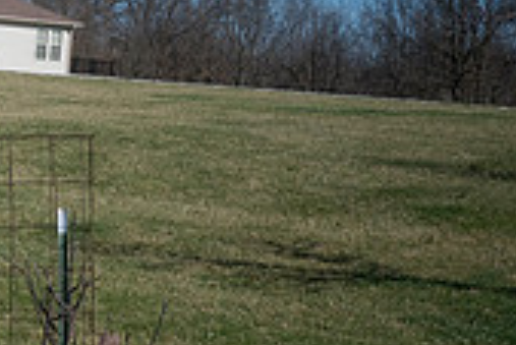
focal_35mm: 108
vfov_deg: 12.7
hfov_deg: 16.6
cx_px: -330
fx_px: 1549
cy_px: 169
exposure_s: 1/640
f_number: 13
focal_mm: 31.5
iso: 400
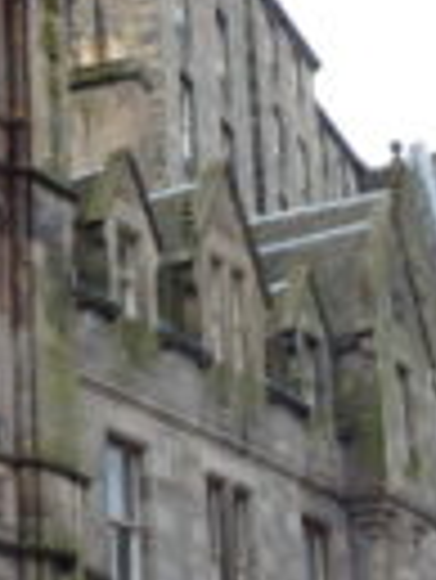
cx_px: -94
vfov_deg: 13.6
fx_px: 2431
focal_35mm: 145
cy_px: 308
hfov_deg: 10.1
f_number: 2.4
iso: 50
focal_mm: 4.28
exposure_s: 1/218
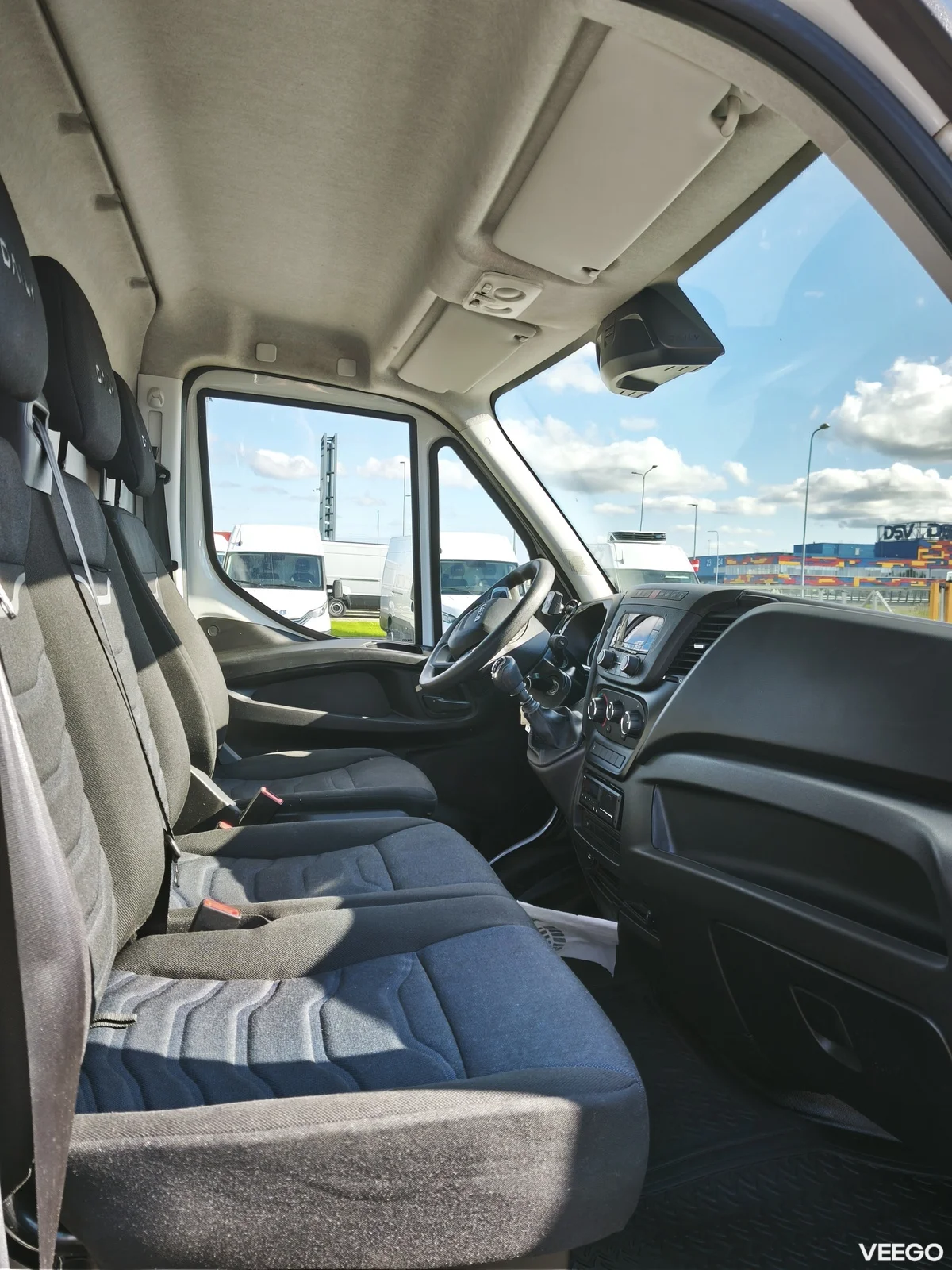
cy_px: 635
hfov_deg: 53.1
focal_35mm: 26
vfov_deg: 67.3
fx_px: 953
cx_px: 476
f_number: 1.7
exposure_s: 1/145
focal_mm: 5.35
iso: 80
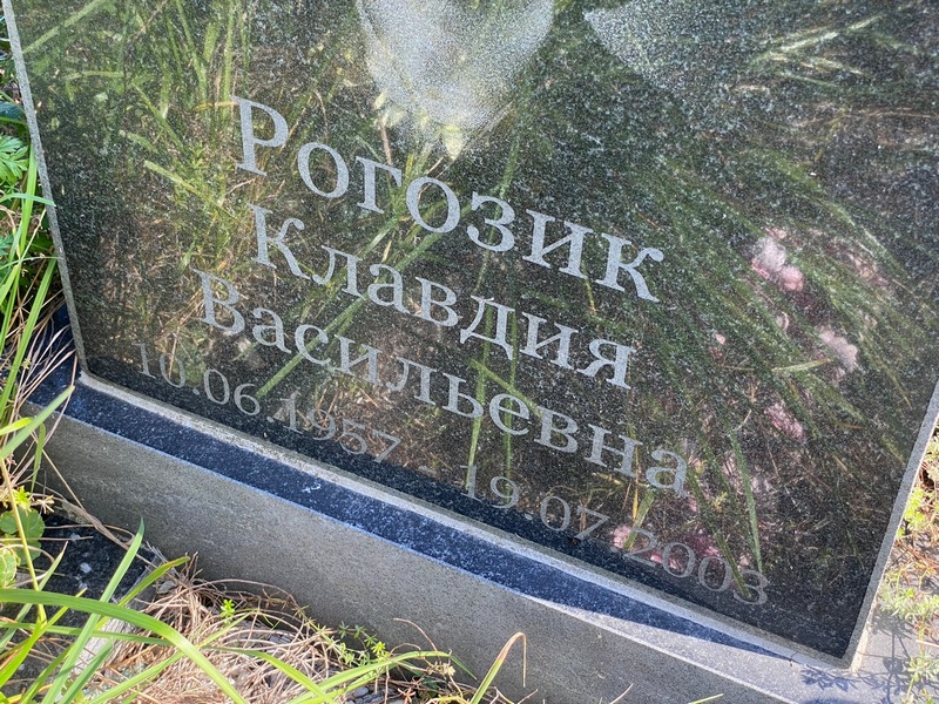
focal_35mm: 52
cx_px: 470
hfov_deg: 36.8
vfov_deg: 28.0
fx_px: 1411
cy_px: 352
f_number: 2
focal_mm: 6
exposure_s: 1/122
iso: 20
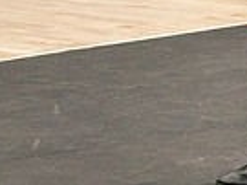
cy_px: -283
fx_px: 7999
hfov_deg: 1.8
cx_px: 365
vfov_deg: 1.3
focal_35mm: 1122
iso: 6400
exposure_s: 1/500
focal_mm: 200
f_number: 4
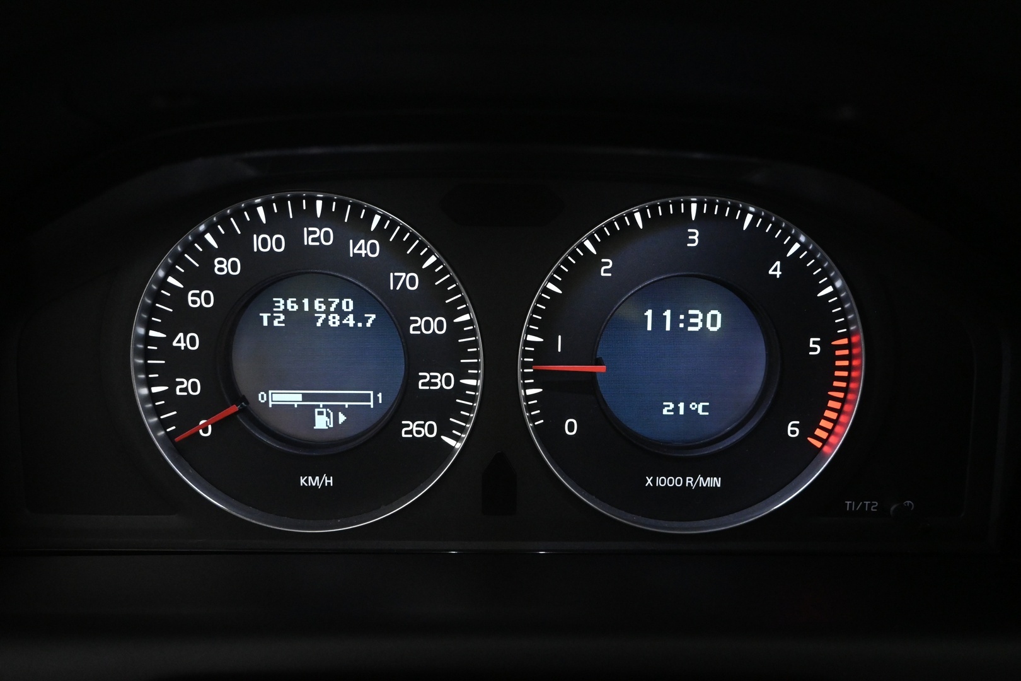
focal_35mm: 30
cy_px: 340
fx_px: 851
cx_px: 510
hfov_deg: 61.9
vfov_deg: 43.6
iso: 4000
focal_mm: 20
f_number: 4
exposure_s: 1/60
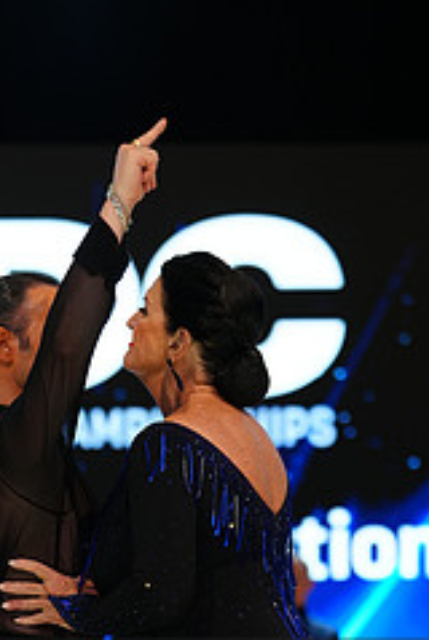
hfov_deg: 6.5
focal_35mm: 211
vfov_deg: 9.6
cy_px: 728
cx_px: 60
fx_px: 3760
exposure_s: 1/400
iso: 640
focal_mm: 87
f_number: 2.8
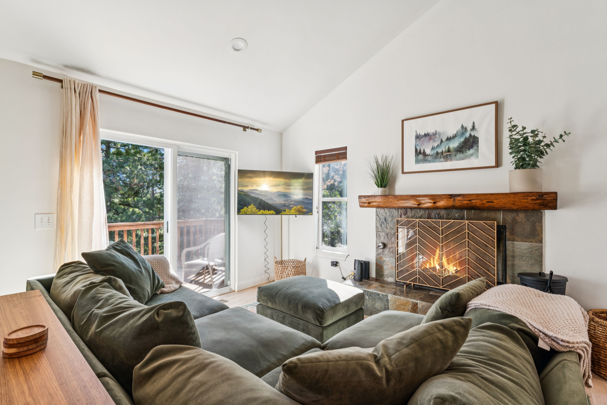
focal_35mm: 17
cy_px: 202
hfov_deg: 93.9
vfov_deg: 71.1
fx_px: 283
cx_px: 304
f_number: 13
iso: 100
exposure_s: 1/3.33
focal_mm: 16.8
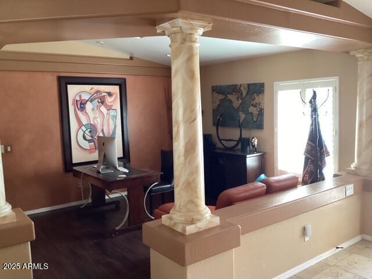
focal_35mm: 31
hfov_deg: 58.4
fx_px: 333
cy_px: 140
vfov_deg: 45.4
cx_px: 186
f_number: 2.4
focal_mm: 3.3
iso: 160
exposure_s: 1/50
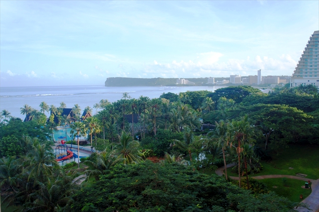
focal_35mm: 30
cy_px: 106
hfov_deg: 62.0
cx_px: 160
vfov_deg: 43.5
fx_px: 265
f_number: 5.6
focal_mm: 20
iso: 200
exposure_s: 1/320
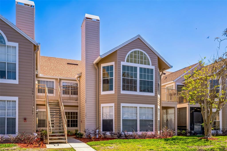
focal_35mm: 28
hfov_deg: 65.5
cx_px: 114
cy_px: 76
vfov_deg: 46.4
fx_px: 176
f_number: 14
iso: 125
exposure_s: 1/60
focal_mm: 28
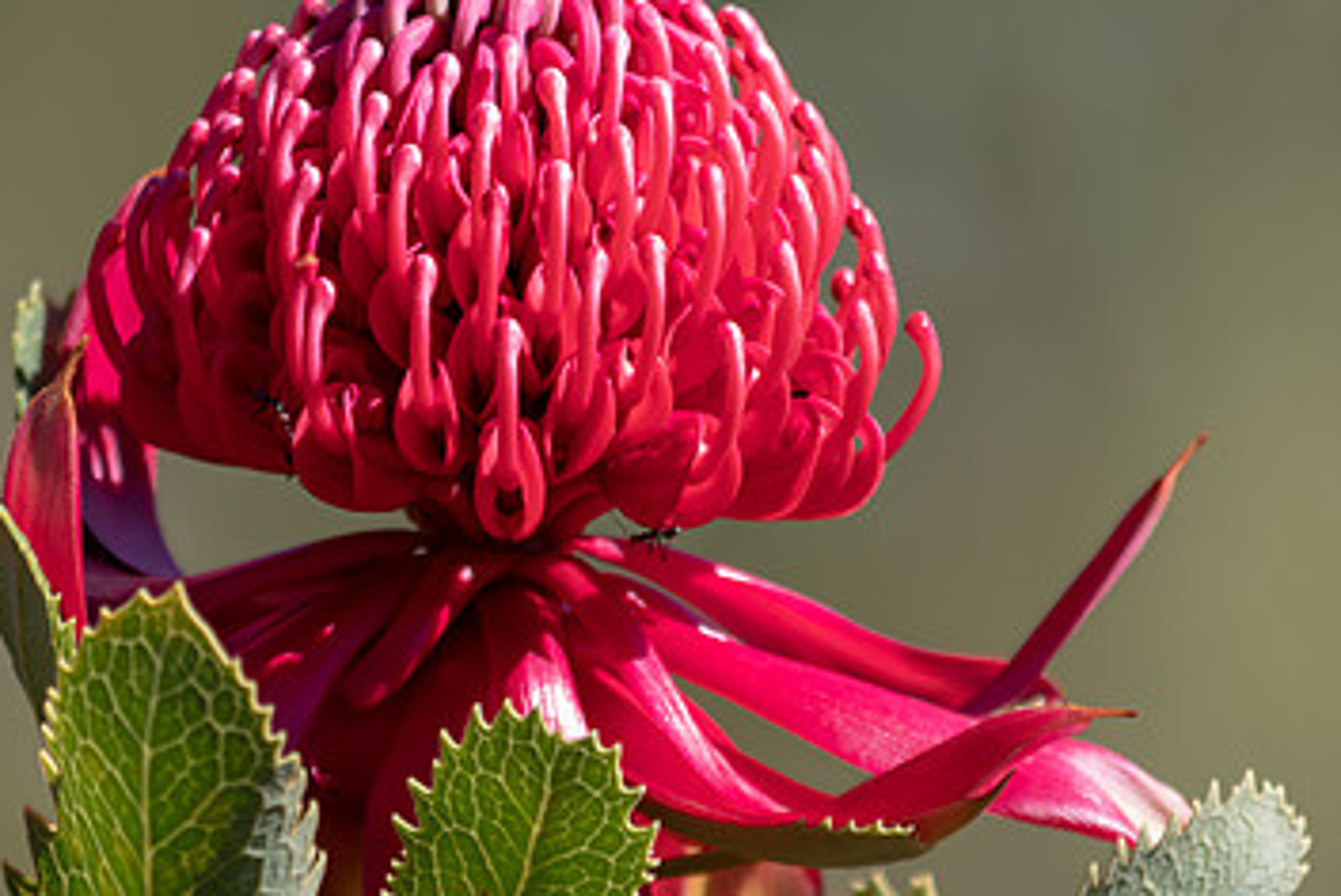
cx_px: 562
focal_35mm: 739
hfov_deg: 2.8
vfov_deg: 1.9
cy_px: 568
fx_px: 27550
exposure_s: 1/500
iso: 200
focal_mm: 300
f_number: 5.6
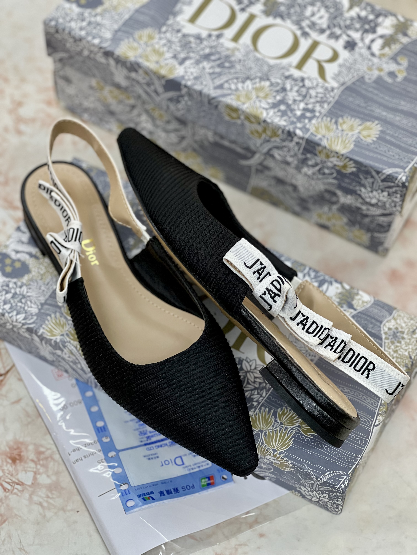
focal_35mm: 77
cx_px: 208
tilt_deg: -55.5
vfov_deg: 25.3
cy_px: 278
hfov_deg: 19.1
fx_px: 1237
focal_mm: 9
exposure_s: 1/100
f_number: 2.8
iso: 125
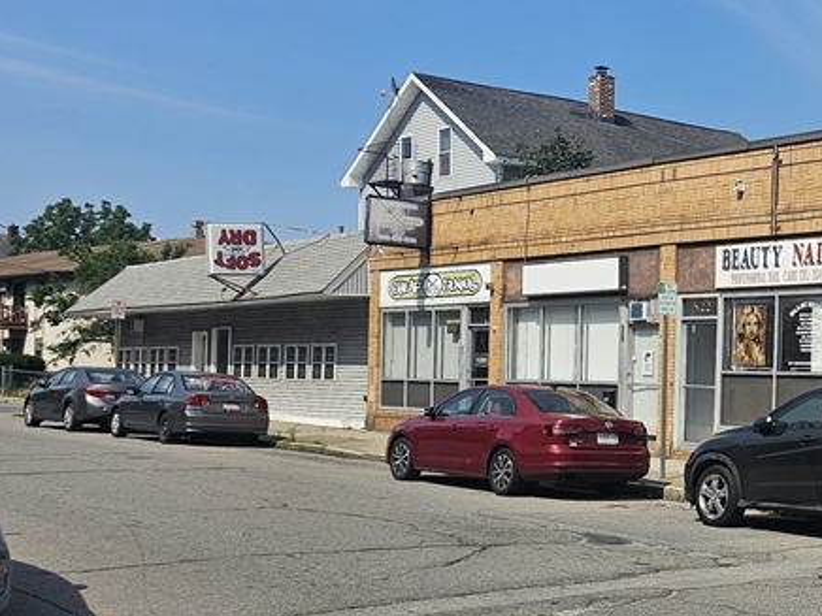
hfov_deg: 31.6
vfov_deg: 26.9
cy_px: 390
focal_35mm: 54
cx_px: 901
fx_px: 1282
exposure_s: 1/1093
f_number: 1.7
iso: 10
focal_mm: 6.3
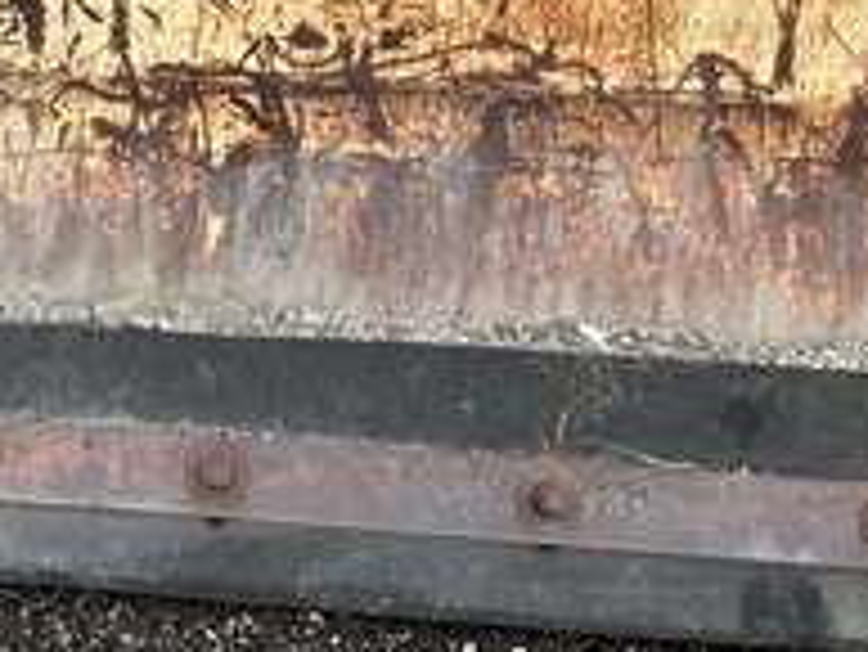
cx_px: 72
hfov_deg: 30.6
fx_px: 1505
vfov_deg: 24.1
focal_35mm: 60
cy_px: 153
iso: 25
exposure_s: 1/406
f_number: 1.8
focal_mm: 3
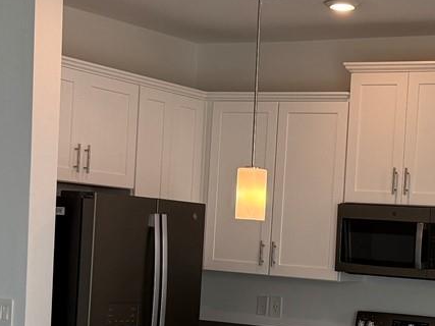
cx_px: 370
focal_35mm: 90
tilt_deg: -1.7
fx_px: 1131
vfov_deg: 16.2
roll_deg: -3.6
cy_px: 289
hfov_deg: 21.4
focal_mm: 6.76
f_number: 1.78
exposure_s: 1/263
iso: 100
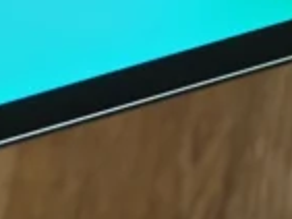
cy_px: -323
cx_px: 358
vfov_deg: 5.8
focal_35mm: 244
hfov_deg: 8.0
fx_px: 2060
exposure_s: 1/50
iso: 64
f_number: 1.6
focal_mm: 5.4
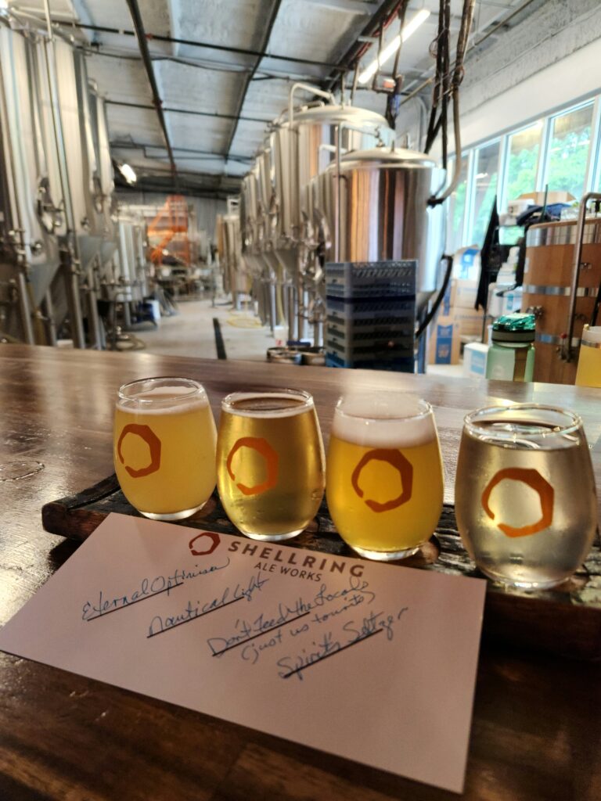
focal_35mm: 23
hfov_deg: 58.9
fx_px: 532
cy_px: 400
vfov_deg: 73.9
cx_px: 300
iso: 250
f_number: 1.8
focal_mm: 5.4
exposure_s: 1/60.2
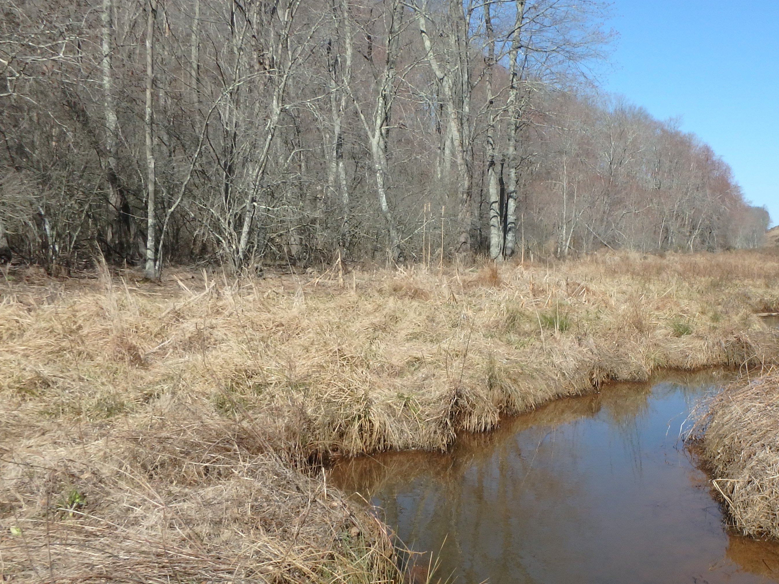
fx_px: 810
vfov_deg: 39.4
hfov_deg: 47.9
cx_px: 644
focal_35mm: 36
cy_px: 363
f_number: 6
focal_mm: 3.7
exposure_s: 1/400
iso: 125
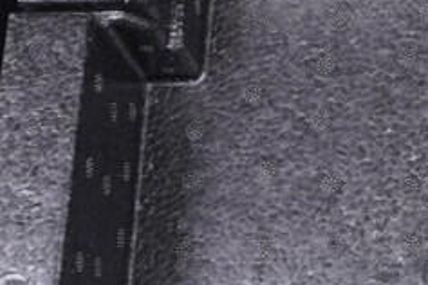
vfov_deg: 6.2
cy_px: -215
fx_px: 2603
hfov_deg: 8.9
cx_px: 838
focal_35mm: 219
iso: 320
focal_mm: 24
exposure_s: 1/40
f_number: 2.8
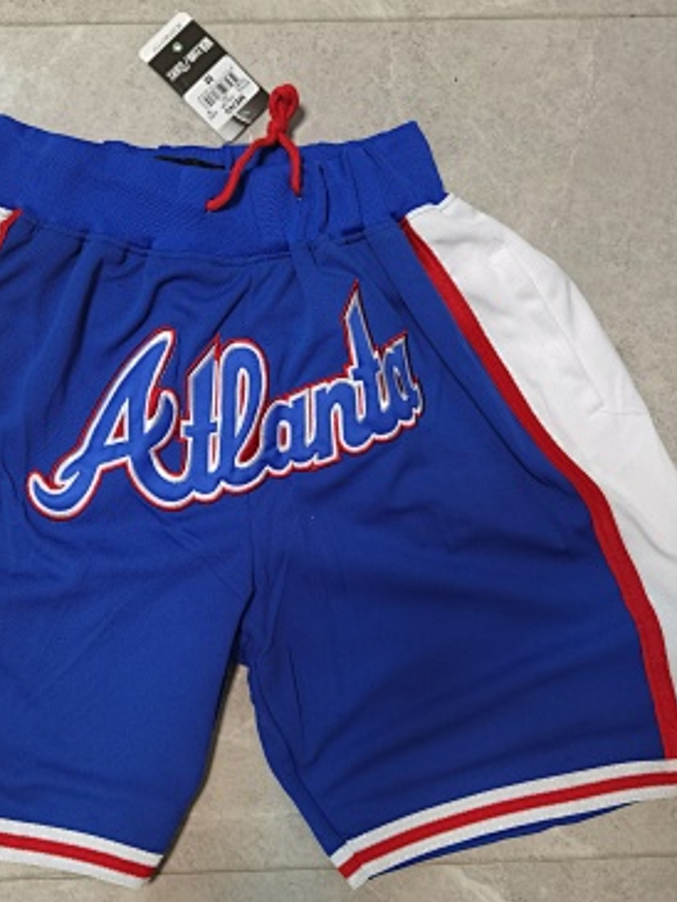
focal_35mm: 37
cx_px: 180
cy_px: 441
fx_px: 964
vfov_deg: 50.1
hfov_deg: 37.8
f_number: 1.9
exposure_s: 1/50
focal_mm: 6.71
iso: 125
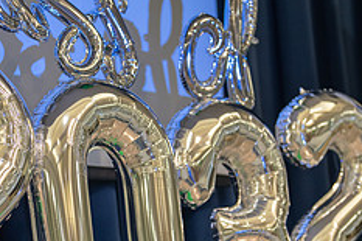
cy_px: 170
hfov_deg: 16.1
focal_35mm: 127
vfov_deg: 10.8
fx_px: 1276
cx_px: 118
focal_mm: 50
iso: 320
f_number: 1.2
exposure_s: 1/400
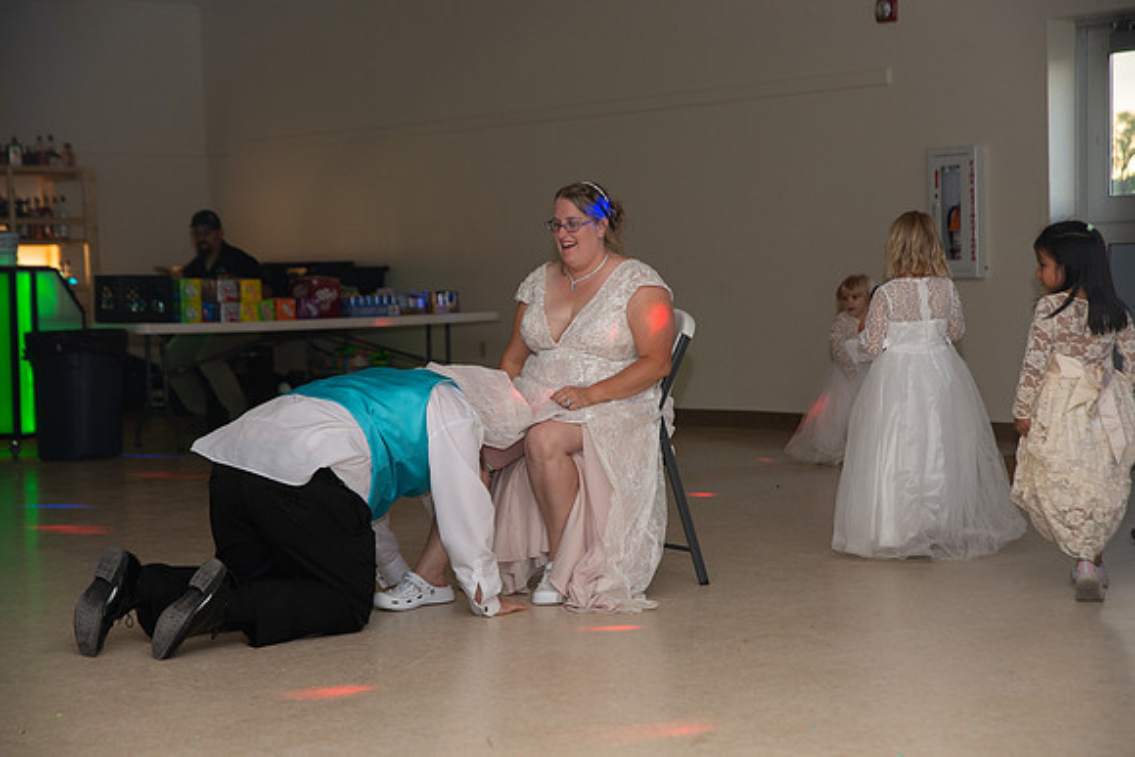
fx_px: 2207
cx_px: 568
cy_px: 378
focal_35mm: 70
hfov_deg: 28.8
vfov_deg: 19.5
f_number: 3.5
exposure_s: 1/125
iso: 800
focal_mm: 70
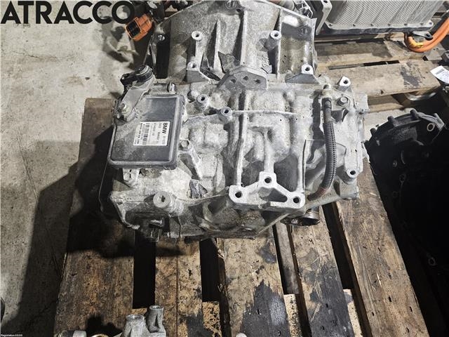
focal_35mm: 23
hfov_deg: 73.9
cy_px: 168
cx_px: 224
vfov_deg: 58.9
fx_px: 298
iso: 250
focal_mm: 5.4
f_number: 1.8
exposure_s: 1/100
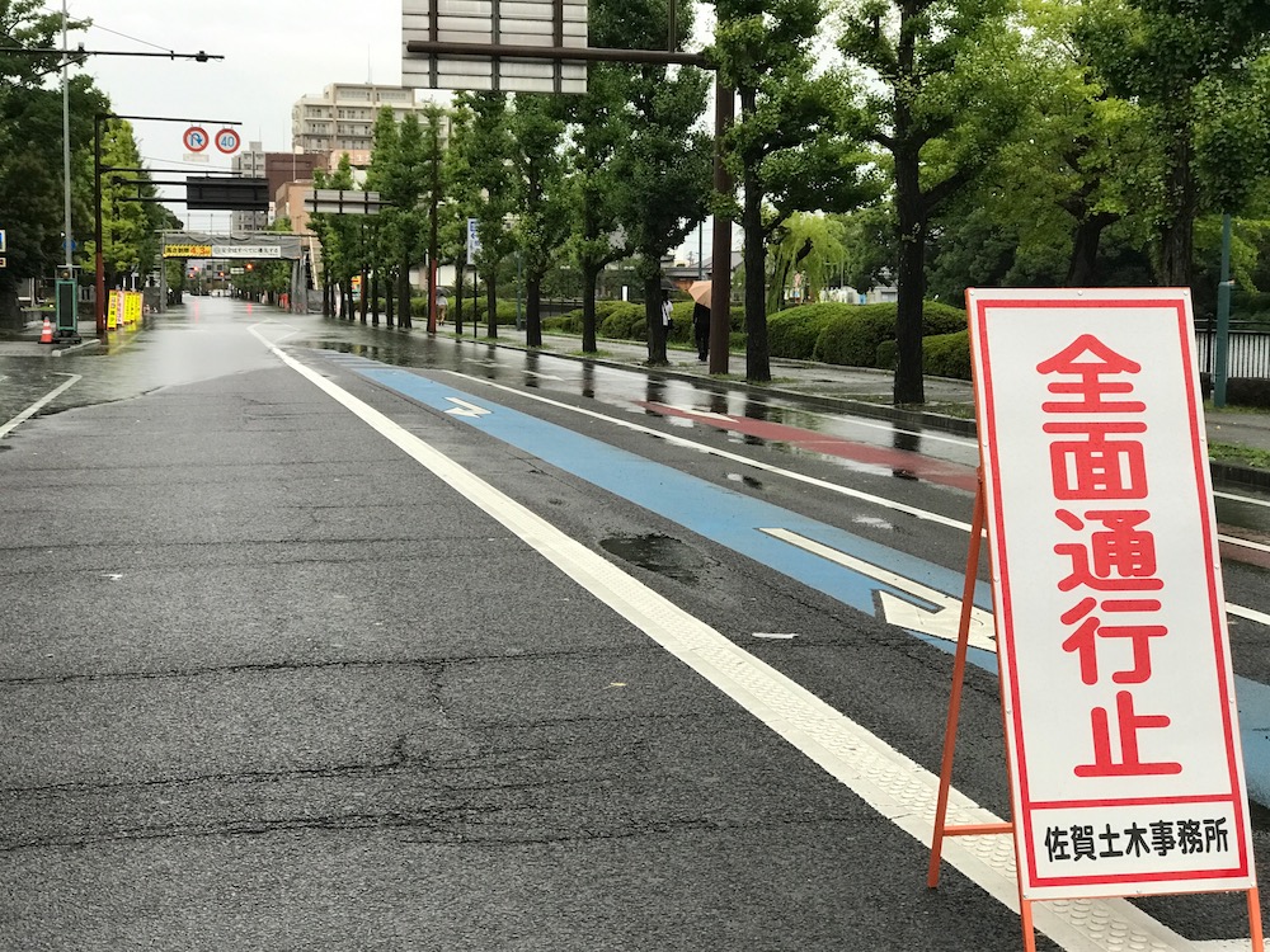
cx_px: 635
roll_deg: -0.3
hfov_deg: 33.8
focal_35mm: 57
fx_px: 2091
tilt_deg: -4.9
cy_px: 476
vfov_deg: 25.7
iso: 50
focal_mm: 6.6
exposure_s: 1/60
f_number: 2.8
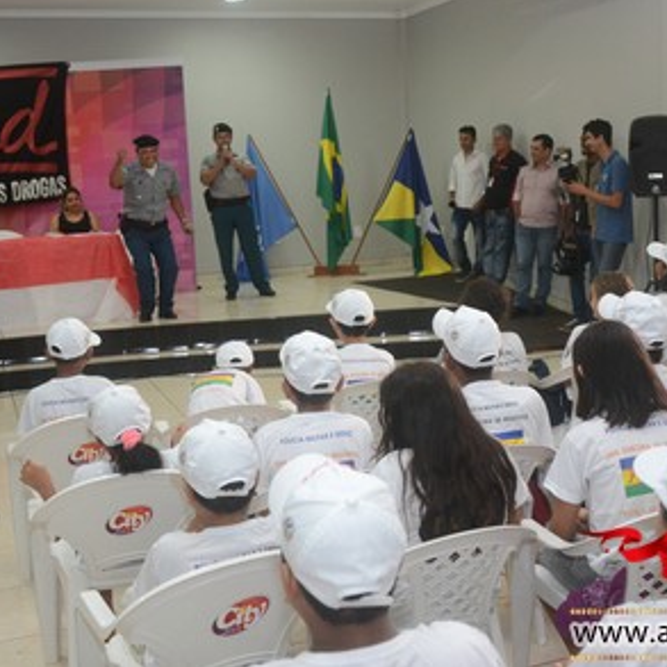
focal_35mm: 47
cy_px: 330
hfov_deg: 36.0
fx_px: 1025
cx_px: 380
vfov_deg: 36.1
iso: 1600
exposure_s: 1/125
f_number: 3.8
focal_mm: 24
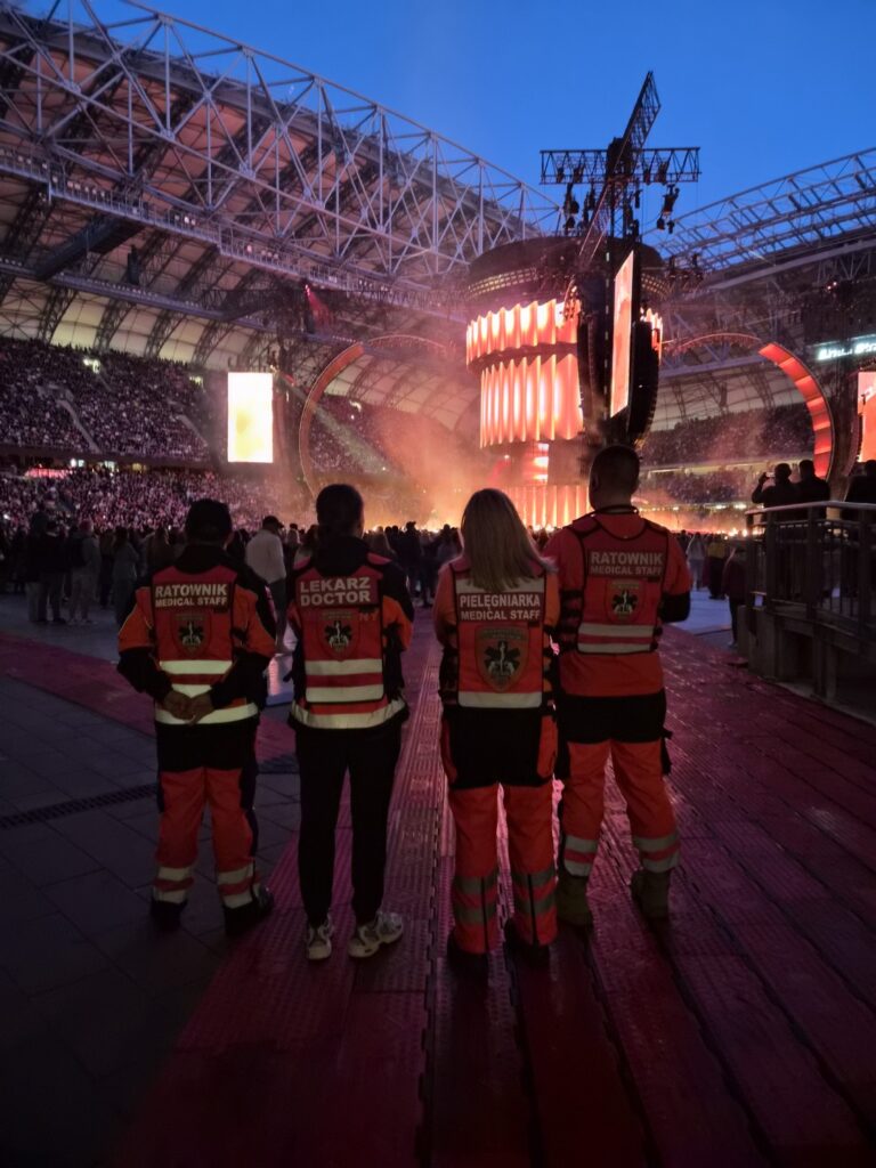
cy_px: 584
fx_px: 776
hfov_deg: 58.9
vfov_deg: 73.9
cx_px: 438
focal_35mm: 23
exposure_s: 1/33
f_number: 1.8
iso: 1250
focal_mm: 5.4
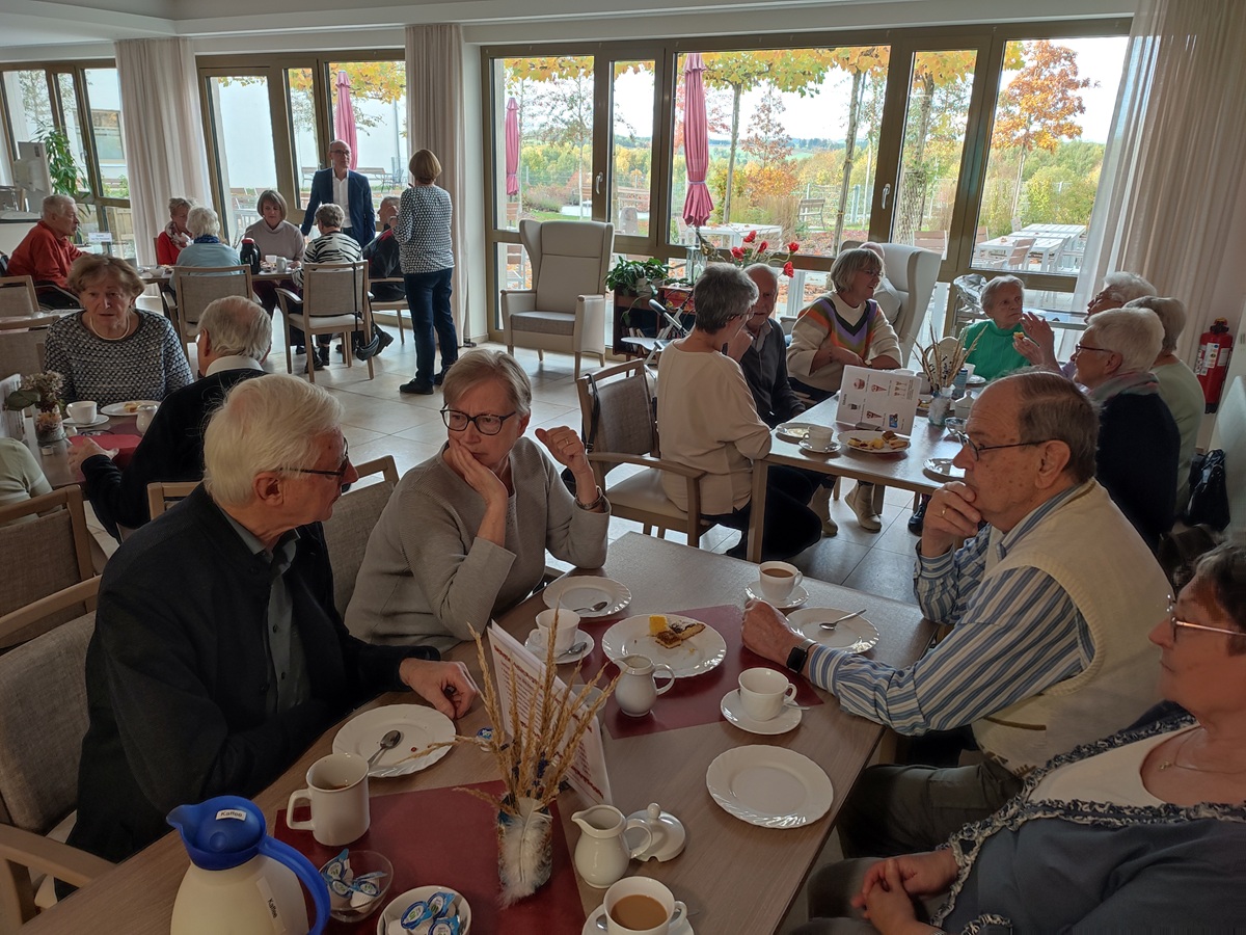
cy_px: 468
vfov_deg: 54.9
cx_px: 623
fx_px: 900
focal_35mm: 25
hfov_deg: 69.4
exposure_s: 1/33
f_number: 1.9
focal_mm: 6.04
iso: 250
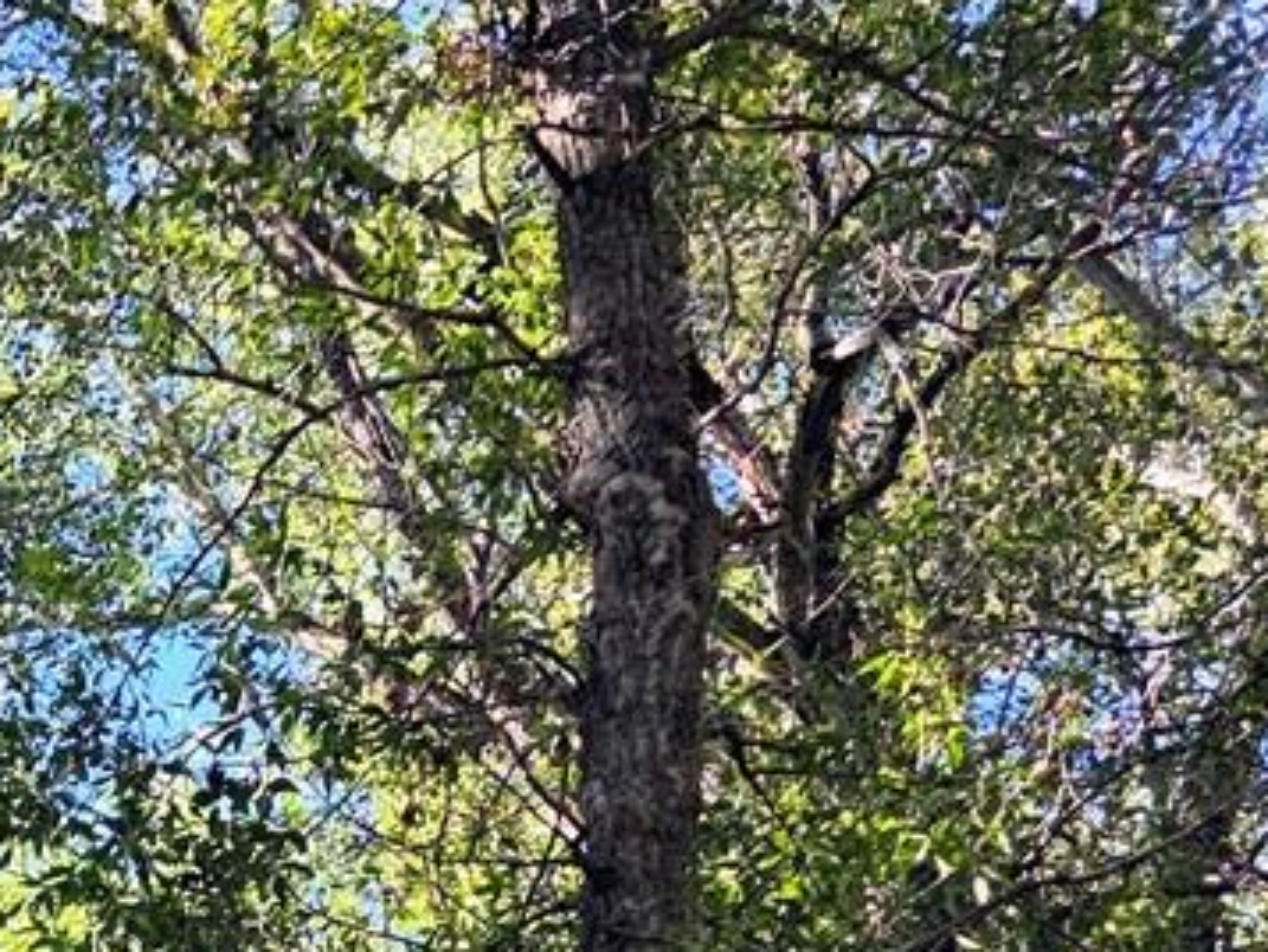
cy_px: 1936
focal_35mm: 103
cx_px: -998
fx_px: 3774
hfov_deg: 16.2
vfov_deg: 12.5
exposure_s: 1/359
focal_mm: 6.3
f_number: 1.7
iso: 25
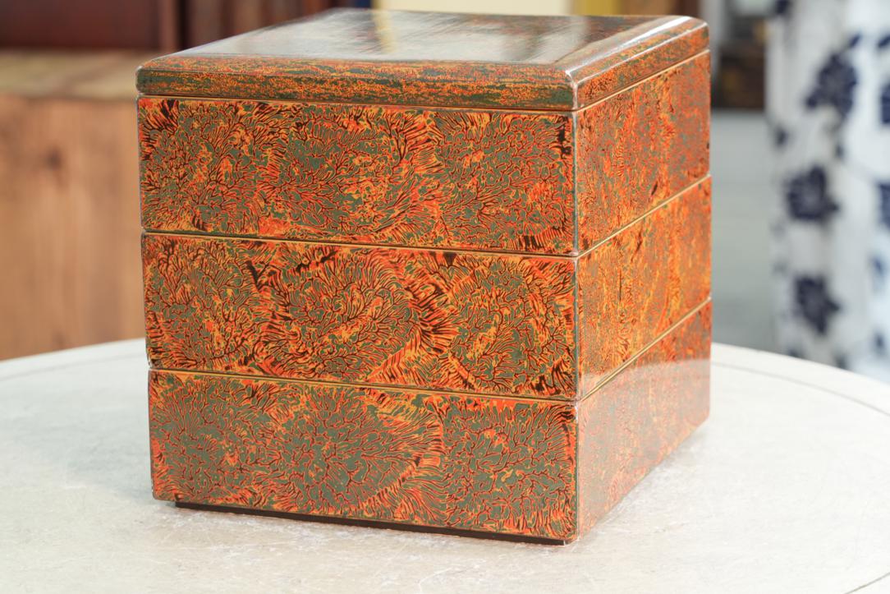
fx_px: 2596
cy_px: 297
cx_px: 445
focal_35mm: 105
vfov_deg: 13.0
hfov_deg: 19.5
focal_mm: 105
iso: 2000
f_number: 10
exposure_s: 1/13
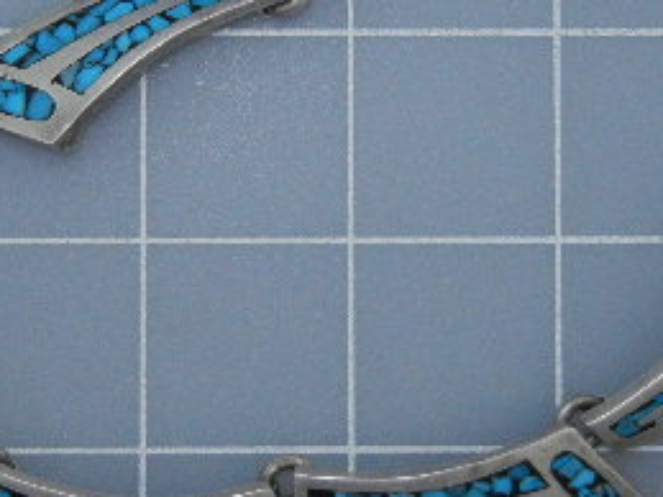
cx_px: 274
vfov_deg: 17.5
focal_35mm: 84
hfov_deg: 23.3
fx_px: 1608
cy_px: 123
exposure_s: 1/30
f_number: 7.2
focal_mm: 6.2
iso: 800
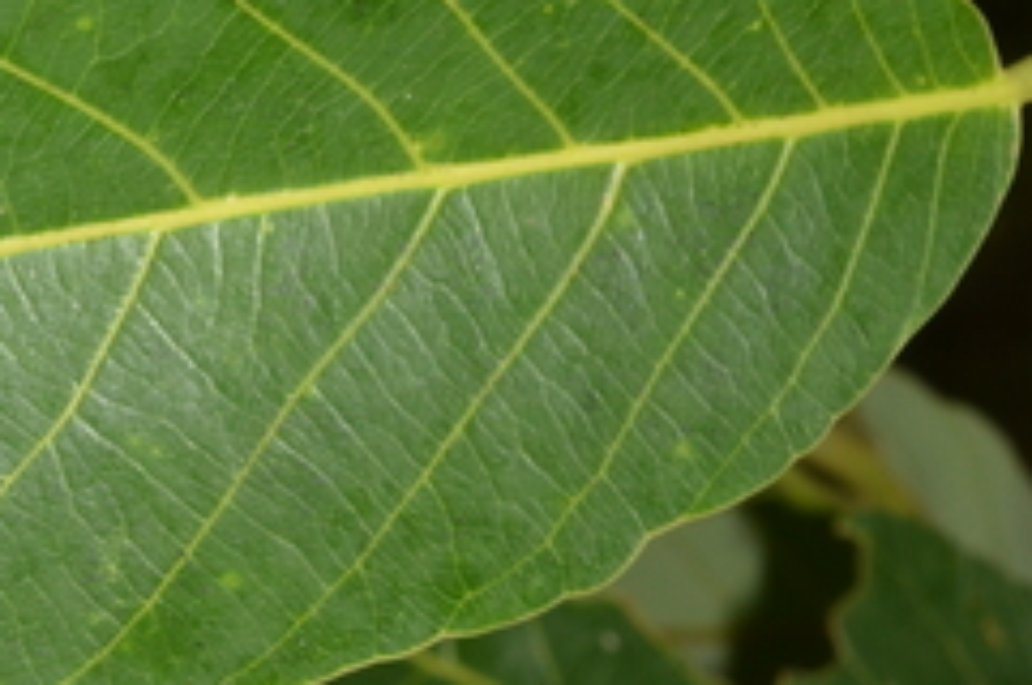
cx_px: -167
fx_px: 8560
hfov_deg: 6.9
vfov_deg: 4.6
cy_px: 248
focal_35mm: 299
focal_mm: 60
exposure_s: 1/250
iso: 250
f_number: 18
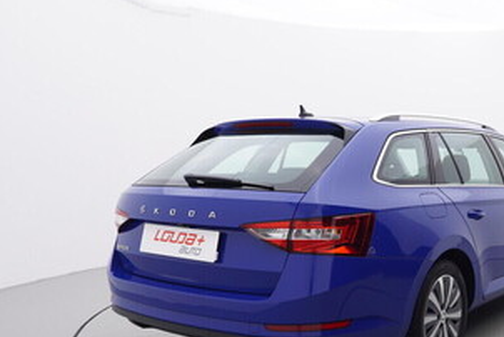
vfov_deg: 32.2
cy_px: 248
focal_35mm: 41
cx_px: 416
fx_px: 573
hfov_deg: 44.7
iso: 200
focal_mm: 15
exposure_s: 1/80
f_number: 5
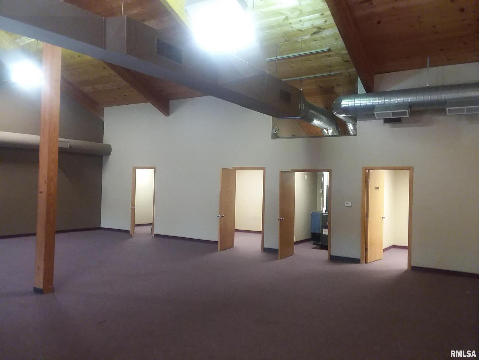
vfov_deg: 48.2
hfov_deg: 61.7
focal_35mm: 29
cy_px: 180
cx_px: 240
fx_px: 401
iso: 160
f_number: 1.9
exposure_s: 1/24
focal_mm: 2.47
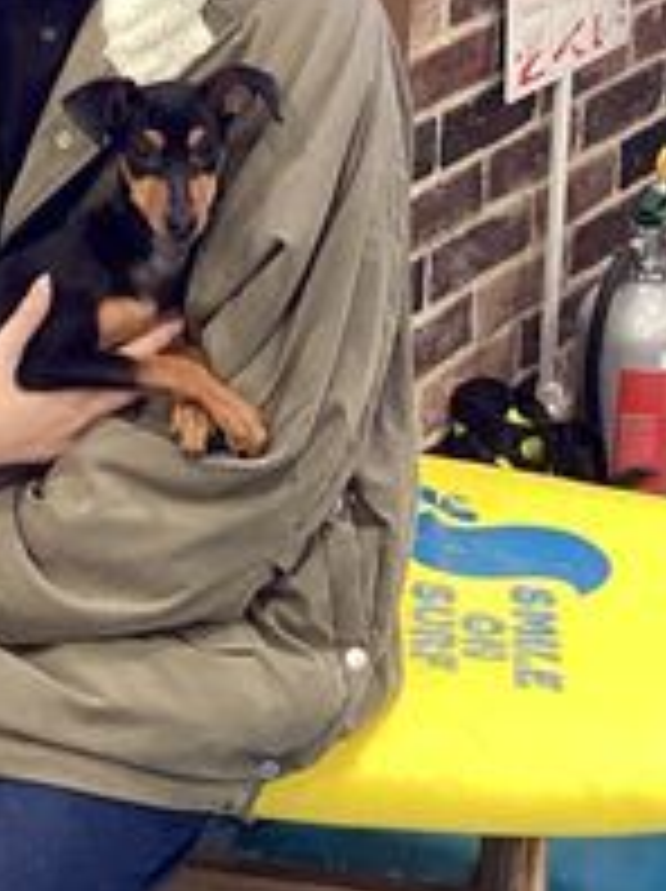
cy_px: -22
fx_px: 2417
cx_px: -63
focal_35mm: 94
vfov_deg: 20.2
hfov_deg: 15.3
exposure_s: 1/60
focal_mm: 3.3
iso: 125
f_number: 2.4
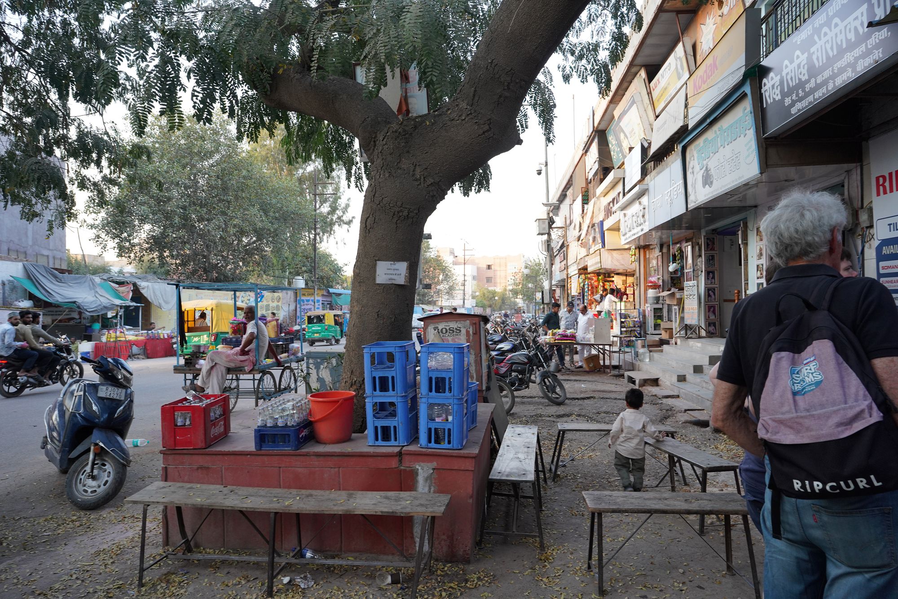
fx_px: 599
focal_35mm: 24
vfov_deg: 53.1
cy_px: 300
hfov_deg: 73.7
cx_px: 449
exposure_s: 1/100
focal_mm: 24
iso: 800
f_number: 7.1
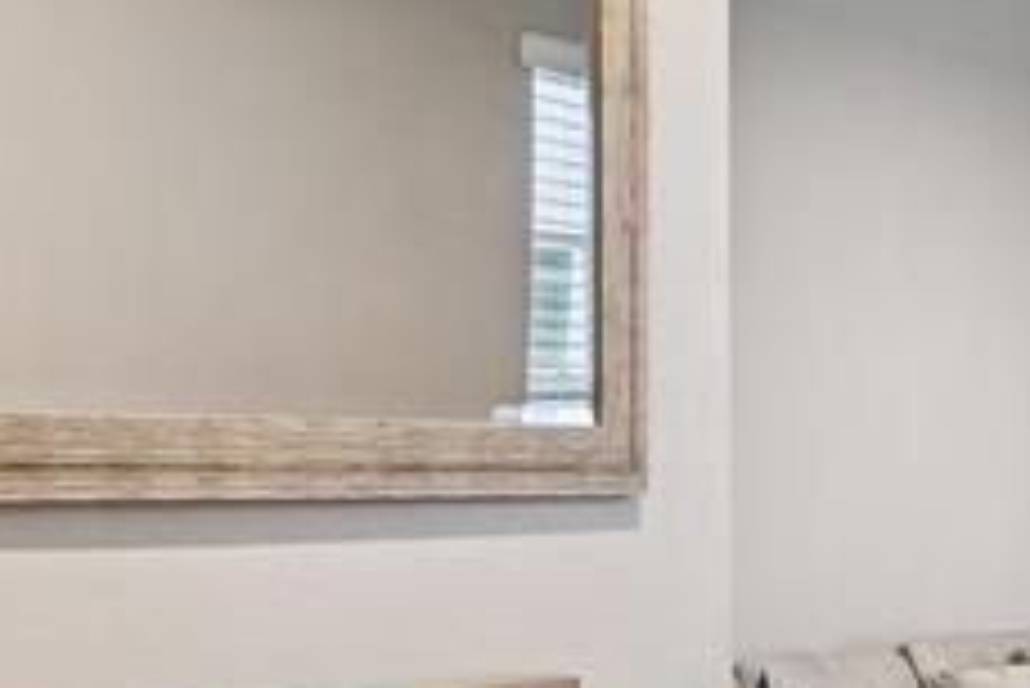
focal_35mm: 67
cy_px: 486
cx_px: 774
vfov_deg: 20.2
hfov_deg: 29.6
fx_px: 1918
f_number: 7.1
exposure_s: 1
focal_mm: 10
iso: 100
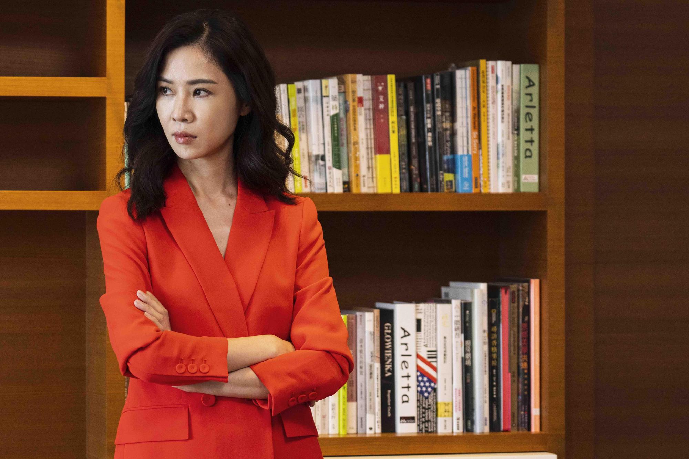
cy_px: 230
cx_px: 344
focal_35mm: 145
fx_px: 2775
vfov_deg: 9.5
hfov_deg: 14.2
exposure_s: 1/125
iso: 1600
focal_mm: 97
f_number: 4
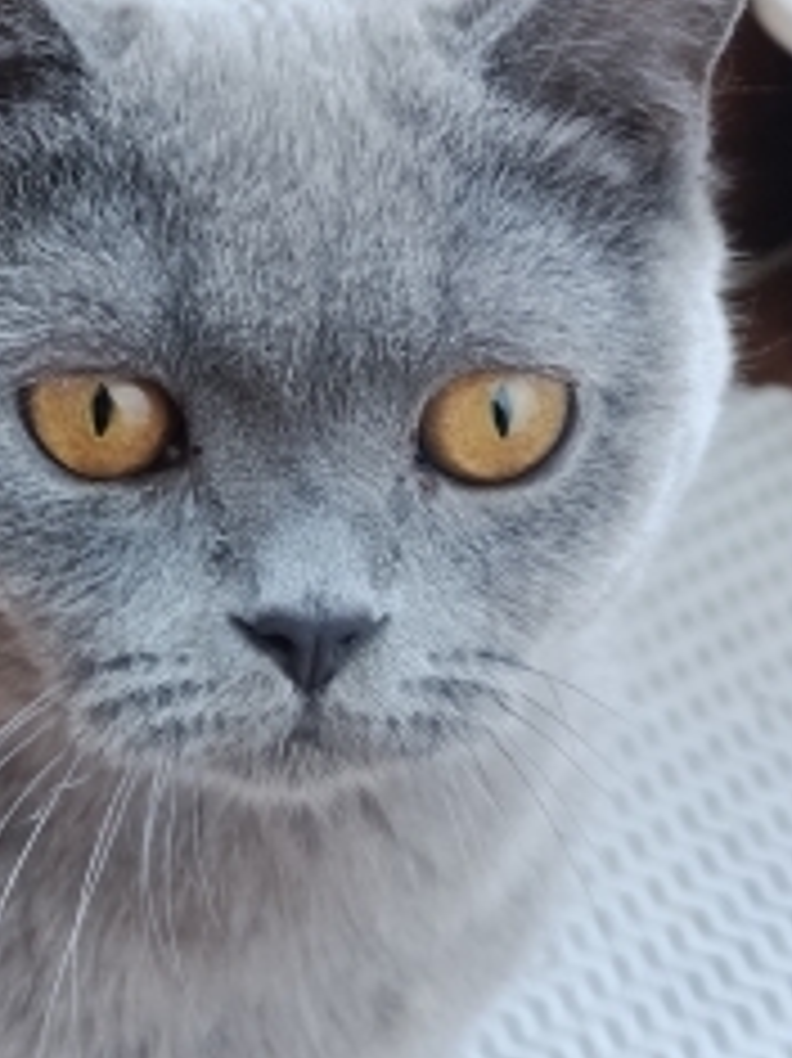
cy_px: 527
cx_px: 56
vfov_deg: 19.3
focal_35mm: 102
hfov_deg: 14.3
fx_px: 3114
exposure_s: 1/100
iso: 622
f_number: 1.7
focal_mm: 5.24
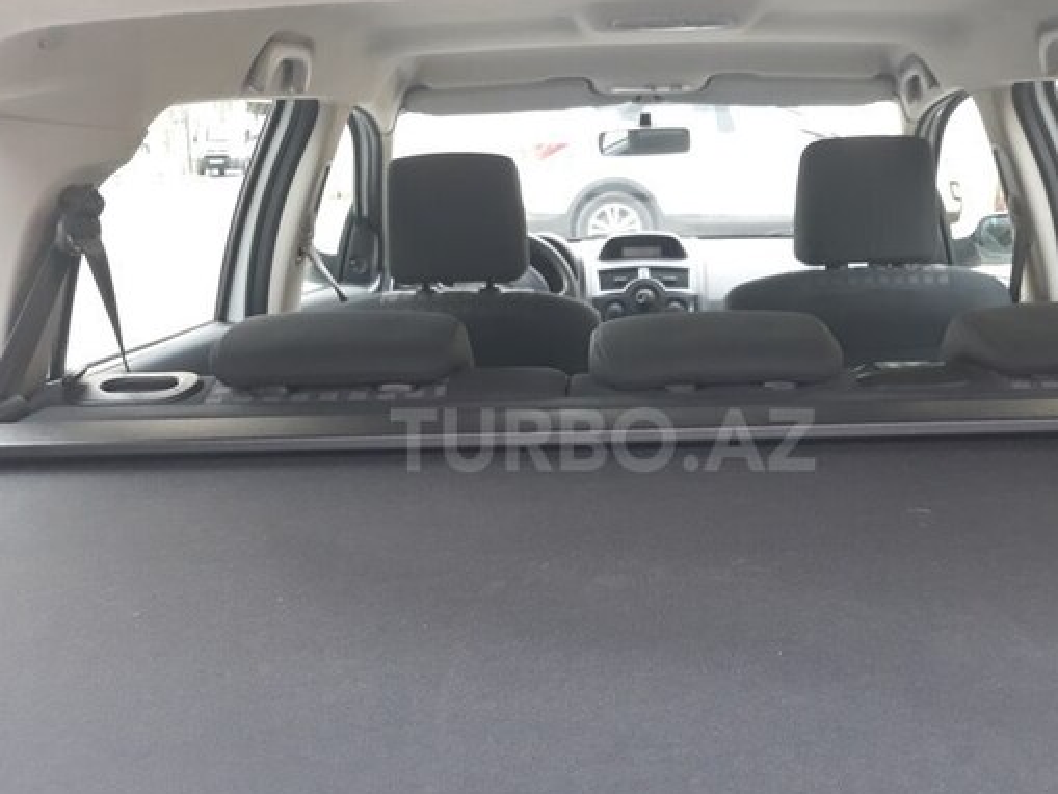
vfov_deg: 40.7
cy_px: 440
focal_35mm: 35
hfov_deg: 52.4
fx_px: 1070
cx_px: 603
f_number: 1.7
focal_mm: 3.71
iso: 100
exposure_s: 1/50
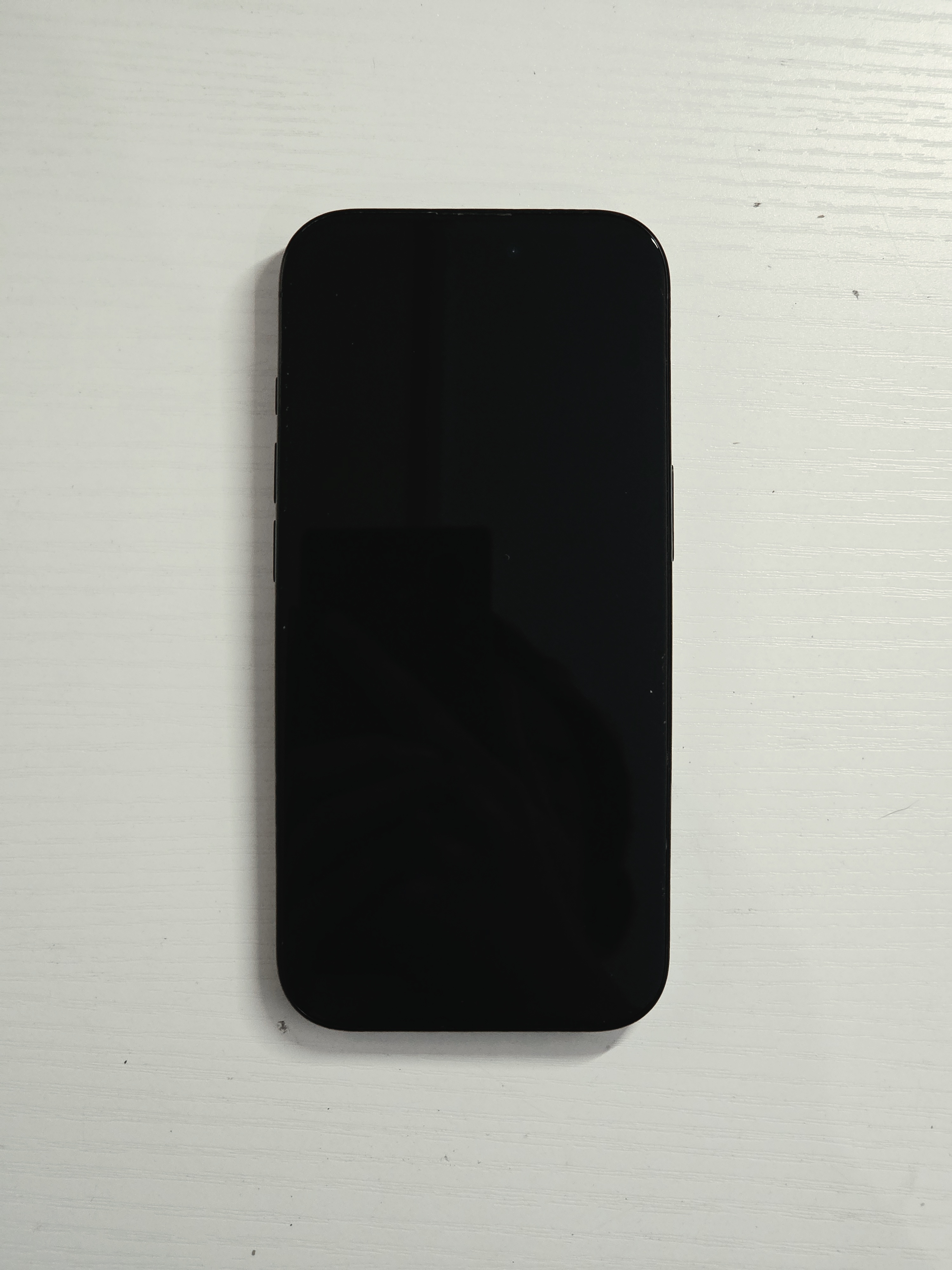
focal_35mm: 69
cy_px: 635
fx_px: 2530
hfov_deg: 21.3
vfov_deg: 28.2
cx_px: 476
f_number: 2.4
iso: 200
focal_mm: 7
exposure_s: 1/120
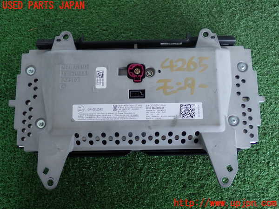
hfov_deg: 45.8
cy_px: 104
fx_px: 330
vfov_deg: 35.1
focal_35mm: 41
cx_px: 140
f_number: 2.8
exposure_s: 1/40
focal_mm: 7.31
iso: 200
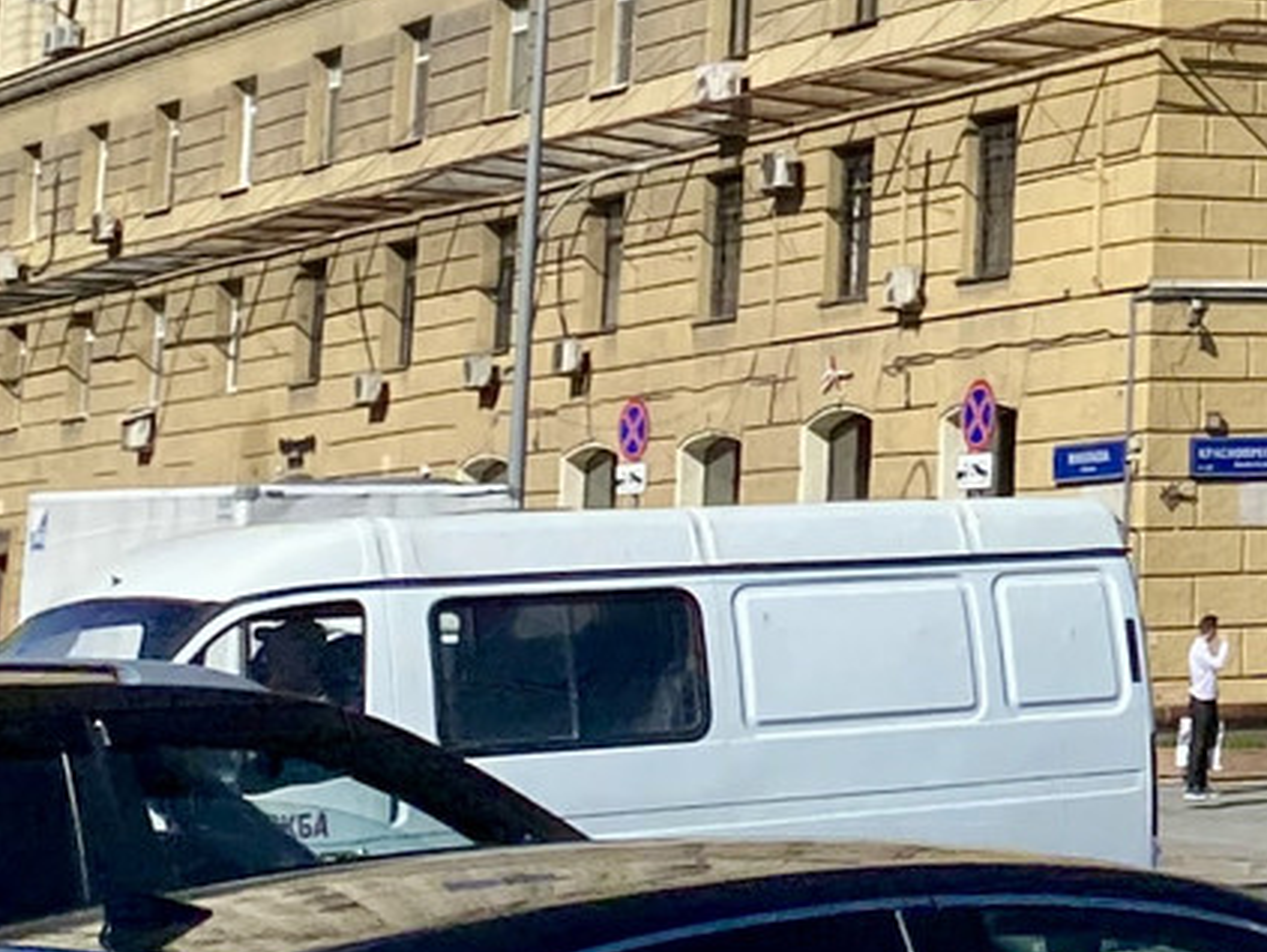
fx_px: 4323
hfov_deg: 15.0
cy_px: -633
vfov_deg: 11.8
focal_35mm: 118
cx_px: 2082
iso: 32
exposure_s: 1/4444
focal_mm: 4.25
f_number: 1.8
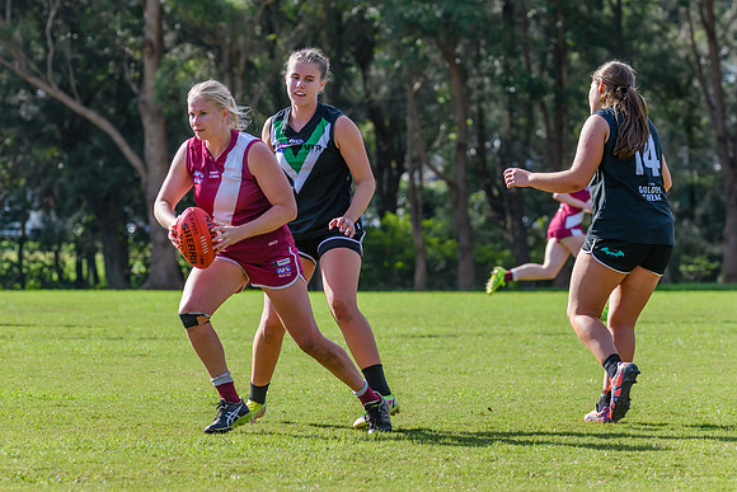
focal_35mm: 224
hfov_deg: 9.2
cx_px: 313
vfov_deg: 6.1
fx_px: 4578
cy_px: 194
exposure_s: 1/1250
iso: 800
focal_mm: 170
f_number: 6.3
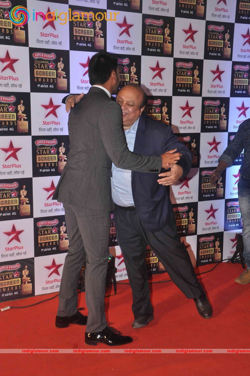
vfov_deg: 41.2
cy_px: 188
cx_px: 125
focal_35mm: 48
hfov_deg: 28.0
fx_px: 501
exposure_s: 1/200
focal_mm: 32
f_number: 10
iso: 1600
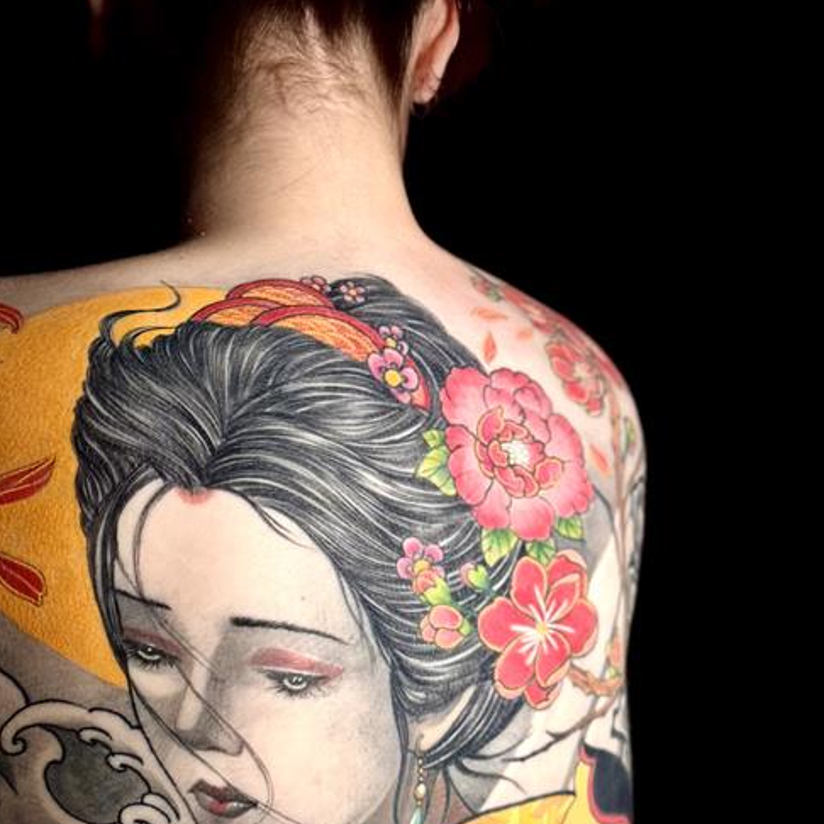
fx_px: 1804
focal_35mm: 67
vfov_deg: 25.2
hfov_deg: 25.6
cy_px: 687
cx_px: 288
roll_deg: -3.0
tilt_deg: -7.2
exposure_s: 1/60
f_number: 1.78
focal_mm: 6.76
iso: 250
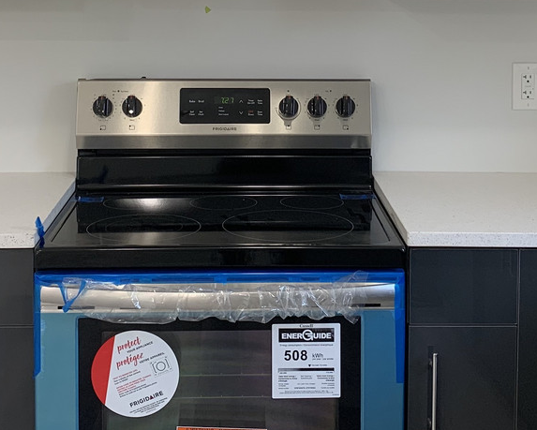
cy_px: 43
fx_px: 1081
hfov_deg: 27.9
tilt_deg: -4.6
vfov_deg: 22.0
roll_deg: +0.0
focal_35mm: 68
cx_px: 279
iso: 64
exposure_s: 1/60
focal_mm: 4.25
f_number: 1.8
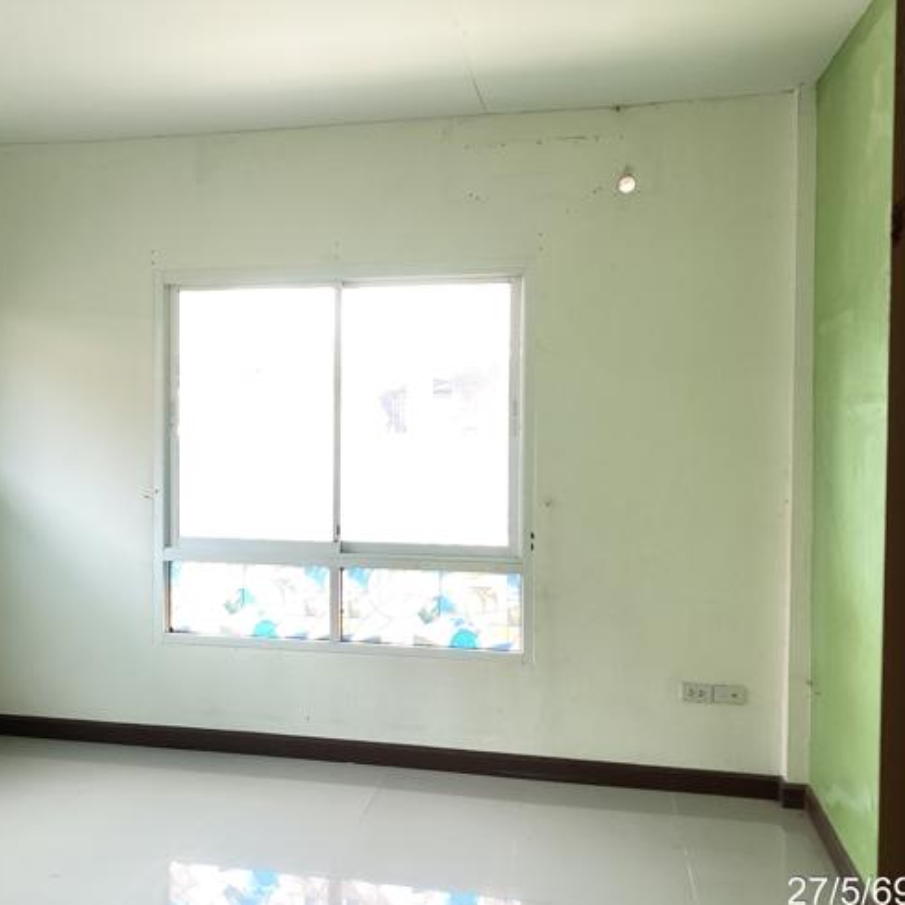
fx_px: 1094
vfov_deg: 44.9
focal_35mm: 37
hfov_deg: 44.3
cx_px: 304
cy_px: 454
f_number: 2.4
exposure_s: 1/50
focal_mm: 3.3
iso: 50
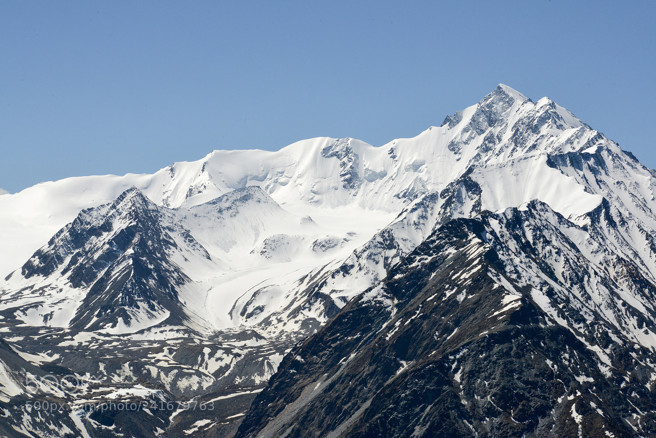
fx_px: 1823
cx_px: 328
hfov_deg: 20.4
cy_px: 219
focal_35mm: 100
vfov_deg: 13.7
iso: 800
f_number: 18
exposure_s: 1/1250
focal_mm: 100
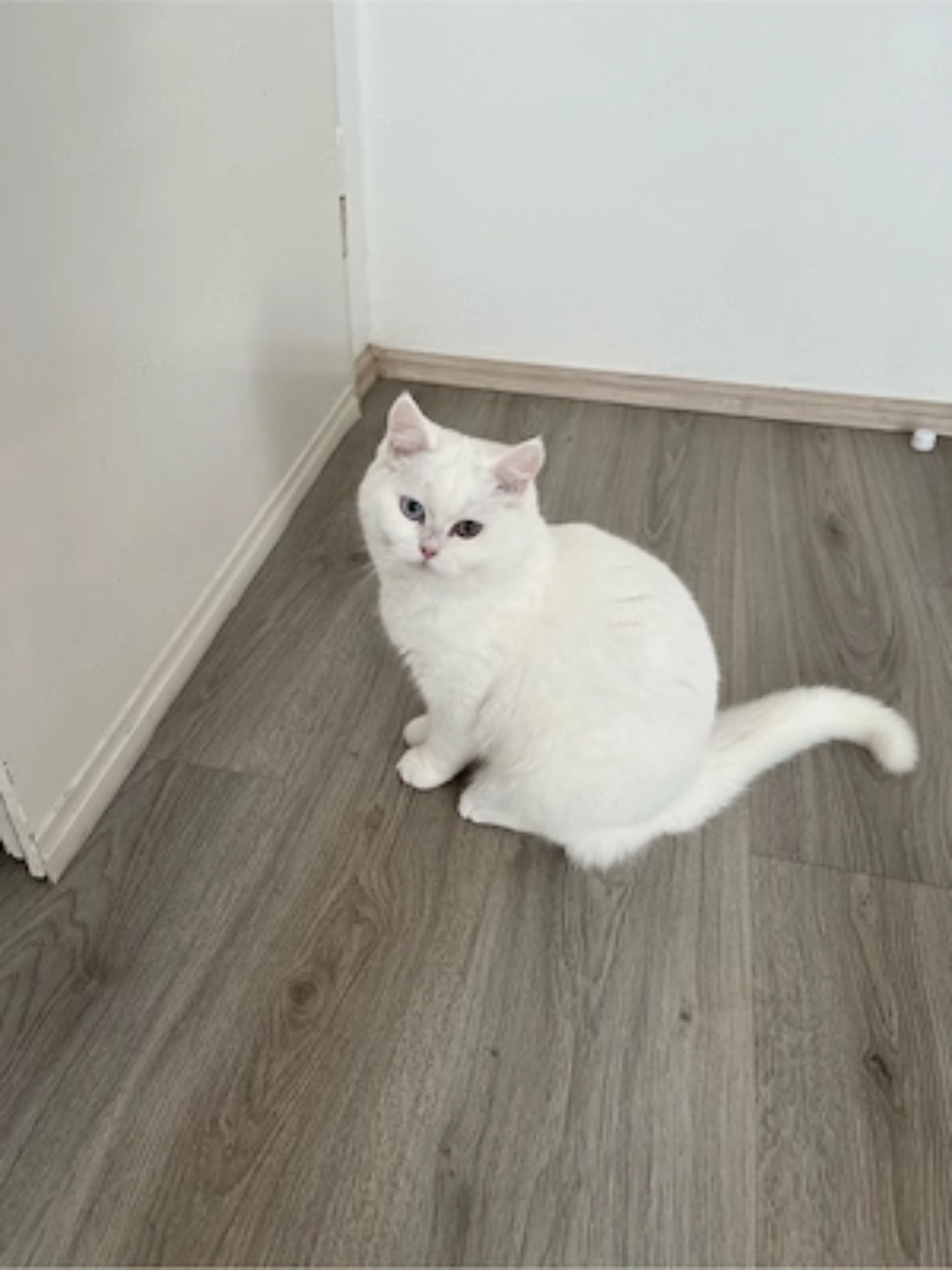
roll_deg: +1.1
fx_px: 953
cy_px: 635
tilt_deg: -37.6
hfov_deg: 53.1
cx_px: 476
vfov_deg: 67.3
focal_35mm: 26
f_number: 1.6
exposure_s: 1/119
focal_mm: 5.1
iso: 125
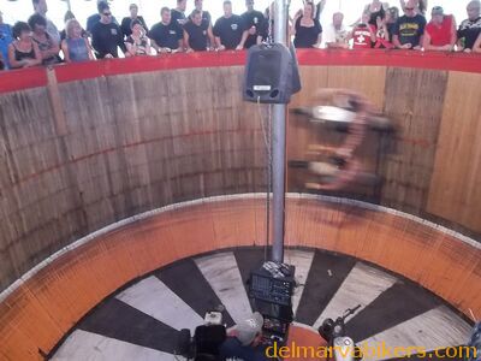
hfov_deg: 65.3
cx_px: 240
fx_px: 375
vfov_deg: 51.4
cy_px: 180
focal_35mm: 27
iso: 400
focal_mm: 4.9
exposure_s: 1/30
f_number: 3.5
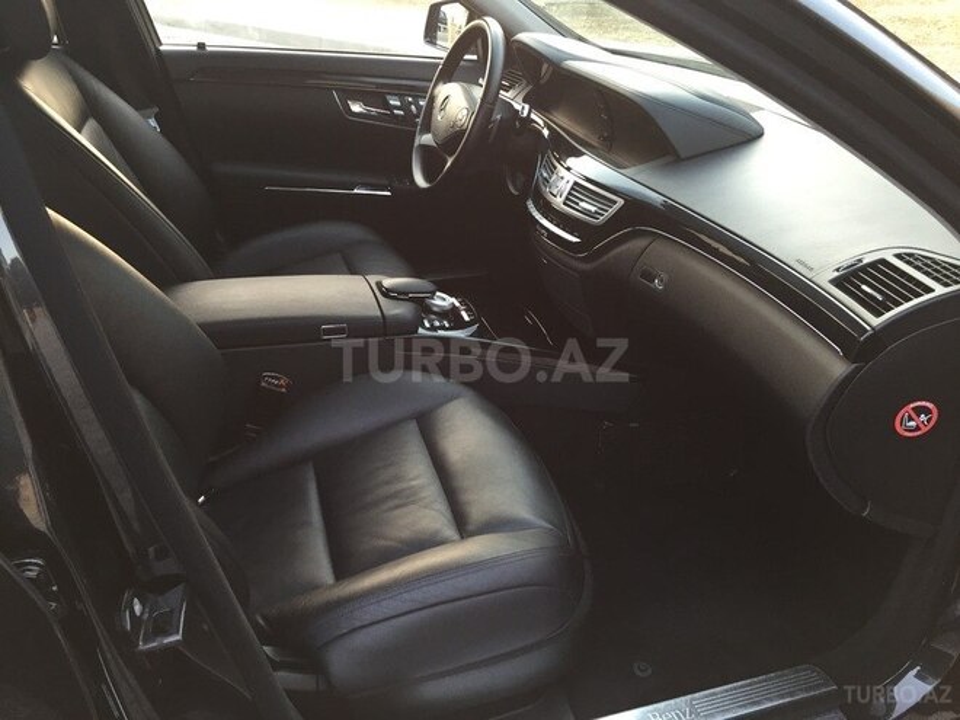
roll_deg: -4.1
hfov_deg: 61.7
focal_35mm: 29
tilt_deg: -29.3
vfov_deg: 48.2
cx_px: 480
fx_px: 804
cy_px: 360
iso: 125
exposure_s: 1/33
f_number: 2.2
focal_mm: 4.15
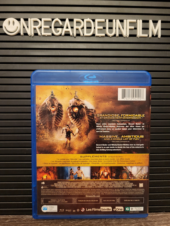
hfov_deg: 53.1
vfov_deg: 67.3
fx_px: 170
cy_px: 113
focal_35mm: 26
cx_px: 85
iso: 500
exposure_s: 1/40
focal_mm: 5.4
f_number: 1.8
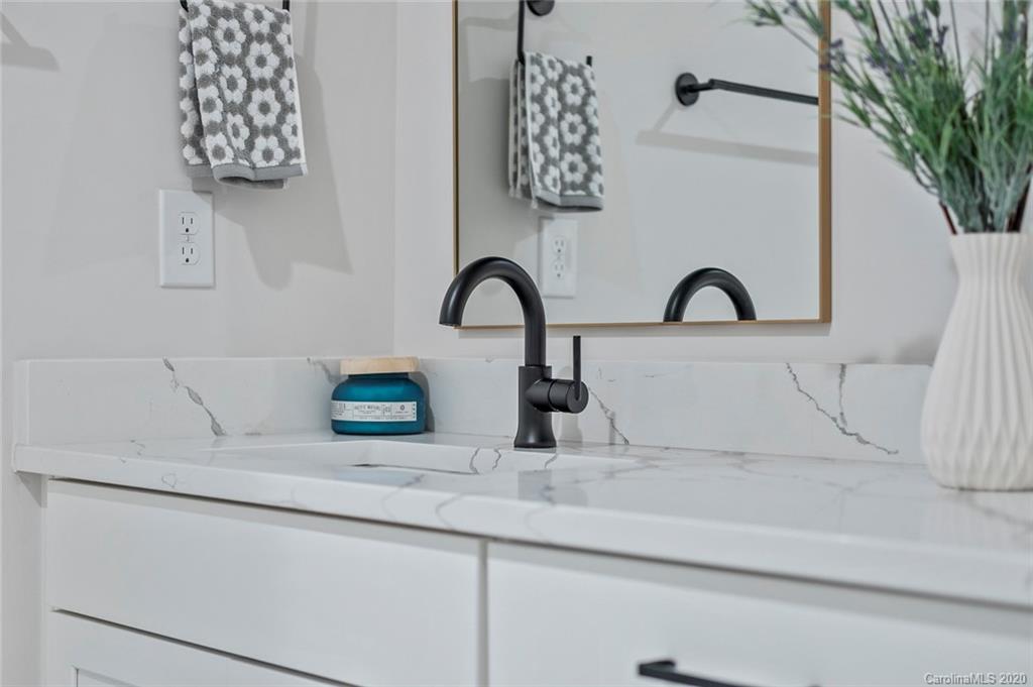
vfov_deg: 25.9
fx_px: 1491
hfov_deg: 38.2
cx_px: 516
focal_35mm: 52
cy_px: 344
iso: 400
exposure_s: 1/15
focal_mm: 35
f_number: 2.5
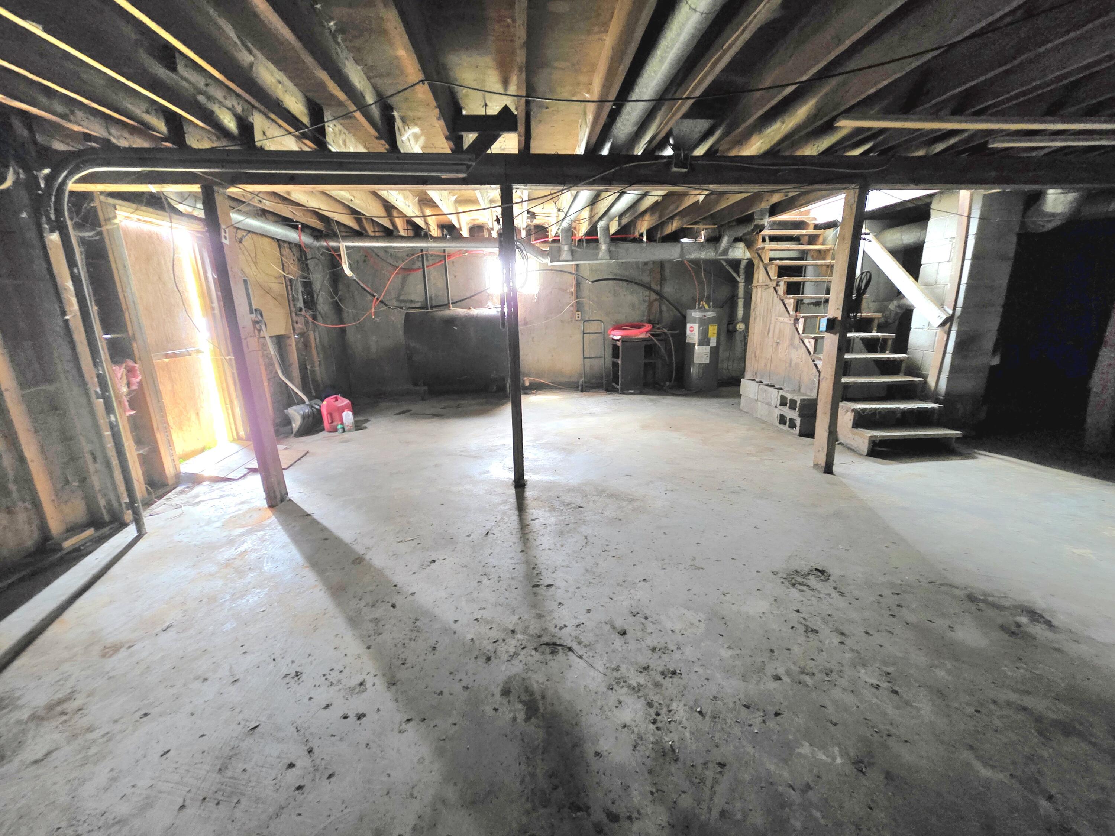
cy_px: 418
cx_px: 558
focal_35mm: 13
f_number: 1.9
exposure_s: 1/24
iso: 1000
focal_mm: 2.2
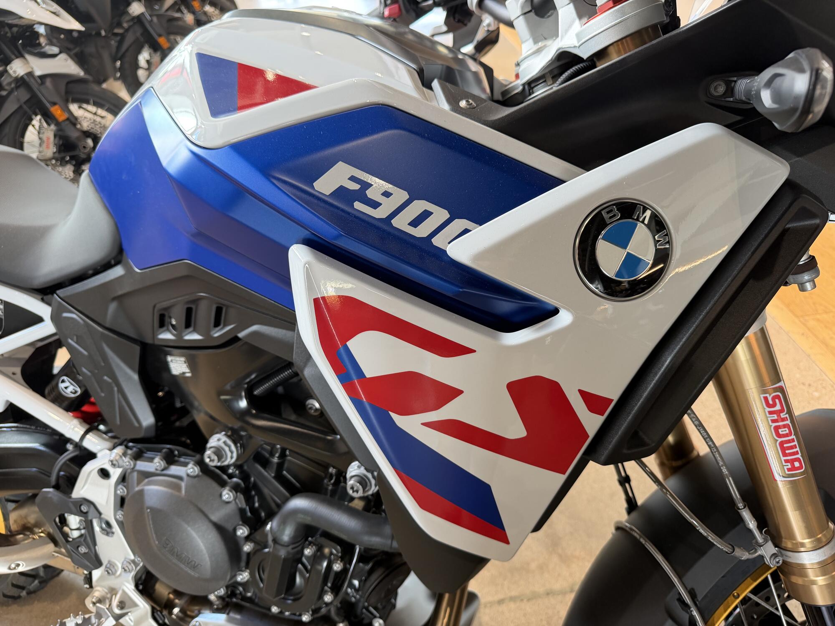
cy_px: 313
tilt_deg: -37.6
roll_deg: +6.9
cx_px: 418
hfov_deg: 71.6
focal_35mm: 24
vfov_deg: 56.8
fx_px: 579
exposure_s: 1/60
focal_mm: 6.76
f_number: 1.78
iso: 200
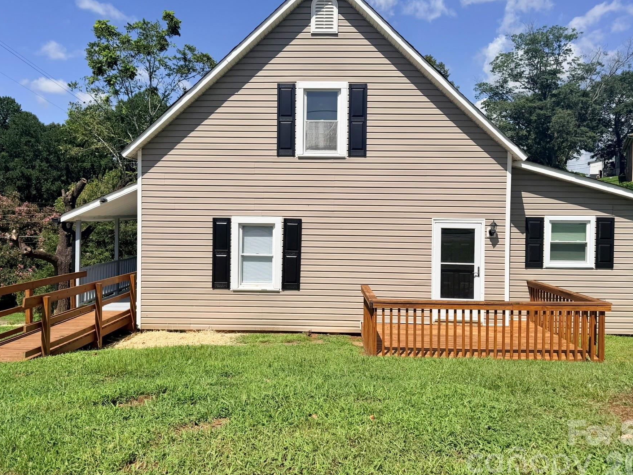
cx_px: 314
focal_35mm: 28
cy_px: 214
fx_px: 512
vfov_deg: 49.7
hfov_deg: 63.4
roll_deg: -0.5
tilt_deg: -0.9
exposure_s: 1/8130
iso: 80
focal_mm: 6.76
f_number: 1.78
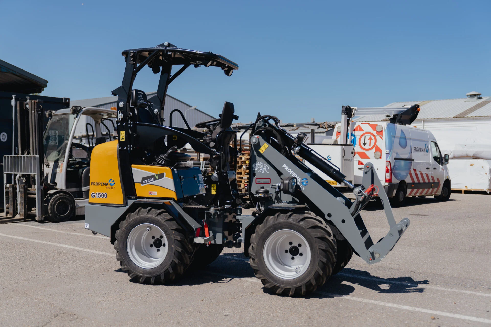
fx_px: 586
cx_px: 246
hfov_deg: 45.4
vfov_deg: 31.2
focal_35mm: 43
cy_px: 164
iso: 50
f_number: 3.2
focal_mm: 43
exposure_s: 1/640
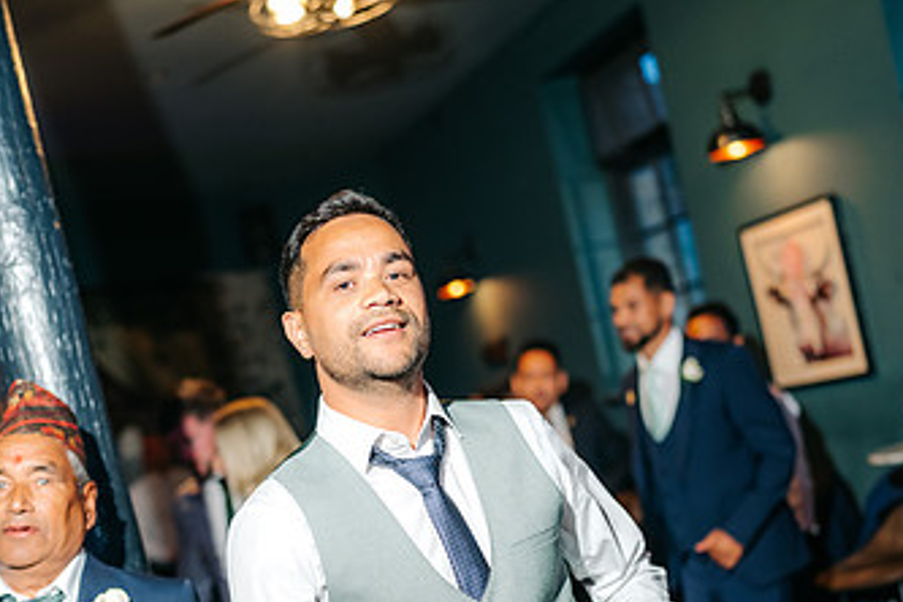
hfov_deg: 32.8
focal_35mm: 61
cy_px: 500
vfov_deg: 21.9
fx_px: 1530
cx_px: 358
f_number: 1.6
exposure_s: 1/200
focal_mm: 35
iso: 400
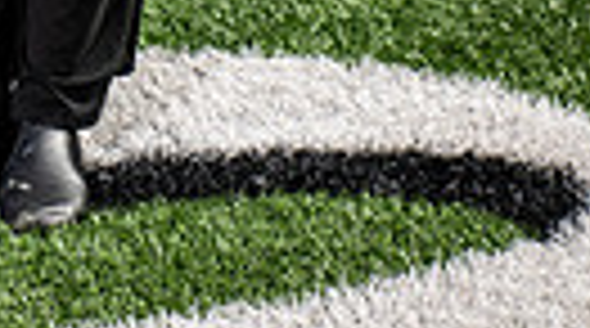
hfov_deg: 12.8
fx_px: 2591
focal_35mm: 166
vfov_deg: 6.6
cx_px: 0
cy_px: -669
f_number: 7.1
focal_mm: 46
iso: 125
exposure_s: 1/400
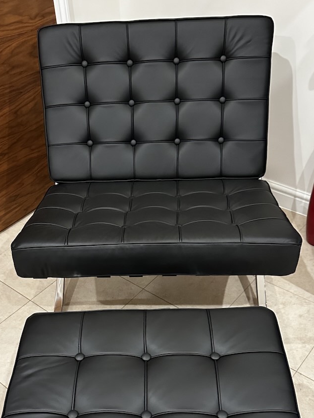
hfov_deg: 37.6
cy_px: 290
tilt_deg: -45.7
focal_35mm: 38
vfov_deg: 47.9
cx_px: 125
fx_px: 459
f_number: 1.78
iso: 1000
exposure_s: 1/50
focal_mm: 6.86
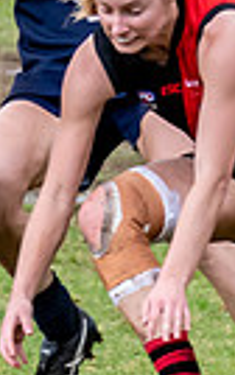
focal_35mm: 3005
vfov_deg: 0.7
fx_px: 30727
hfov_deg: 0.4
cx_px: -133
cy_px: 191
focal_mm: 320
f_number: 7.1
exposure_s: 1/2000
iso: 1250
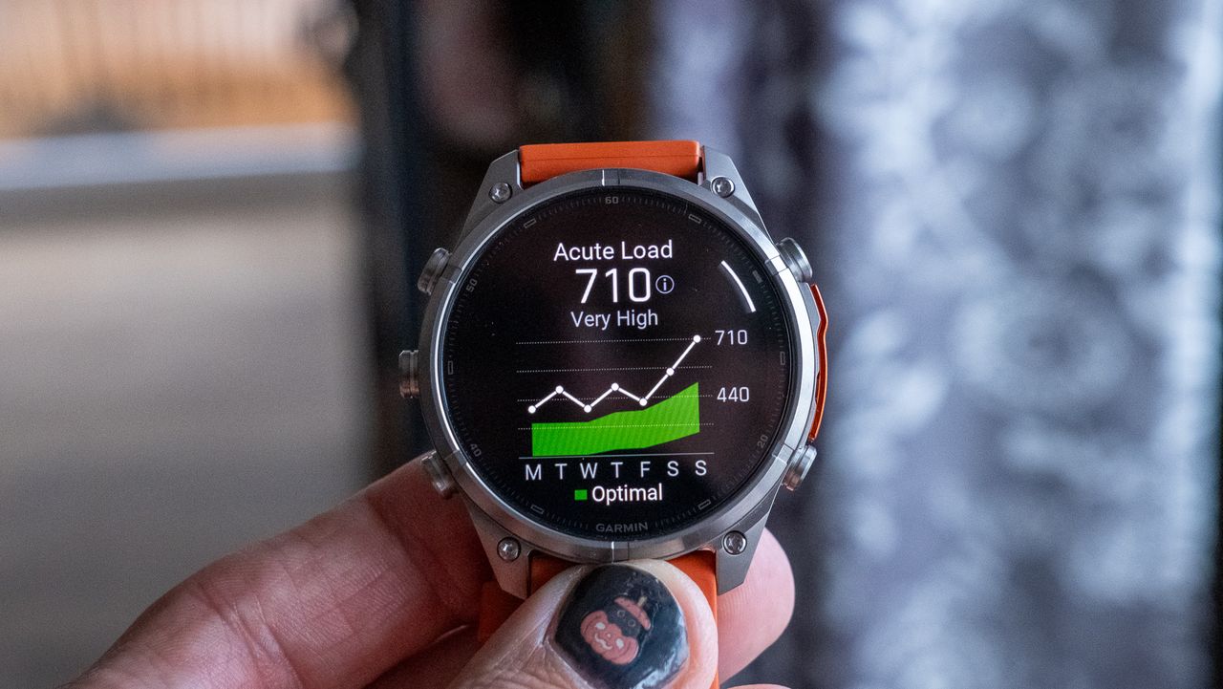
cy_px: 344
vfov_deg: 15.4
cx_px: 612
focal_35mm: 79
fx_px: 2548
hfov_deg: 27.0
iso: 8000
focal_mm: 50
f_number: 7.1
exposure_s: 1/150
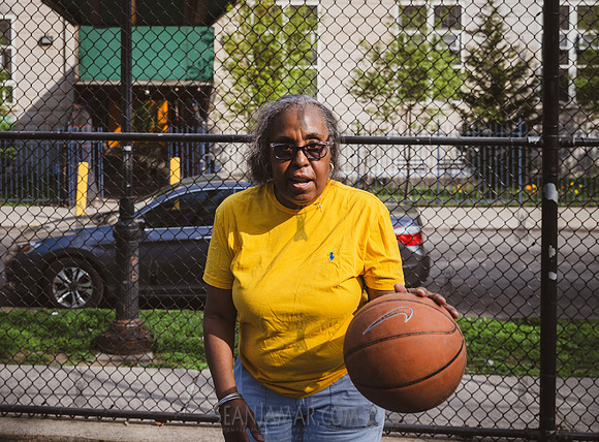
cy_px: 168
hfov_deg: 36.5
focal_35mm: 52
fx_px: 896
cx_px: 188
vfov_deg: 27.6
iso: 200
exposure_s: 1/1000
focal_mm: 39
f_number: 4.5
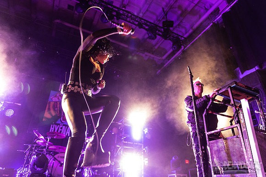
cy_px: 88
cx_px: 133
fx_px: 177
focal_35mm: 24
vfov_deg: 53.2
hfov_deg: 73.7
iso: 3200
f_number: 3.2
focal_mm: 24
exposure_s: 1/160
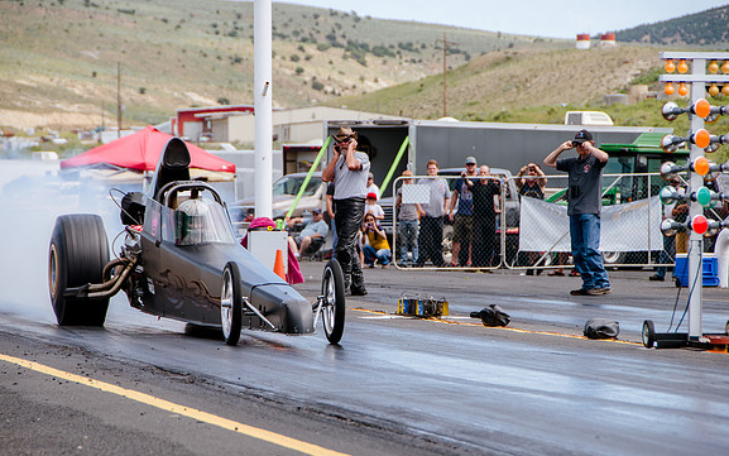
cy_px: 220
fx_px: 4631
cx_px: 362
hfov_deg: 9.0
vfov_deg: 5.6
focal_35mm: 233
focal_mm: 150
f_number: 7.1
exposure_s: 1/400
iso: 200
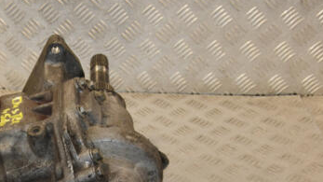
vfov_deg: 13.8
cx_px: 62
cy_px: 167
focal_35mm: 87
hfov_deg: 24.1
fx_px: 745
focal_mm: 32
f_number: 8
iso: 800
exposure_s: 1/200
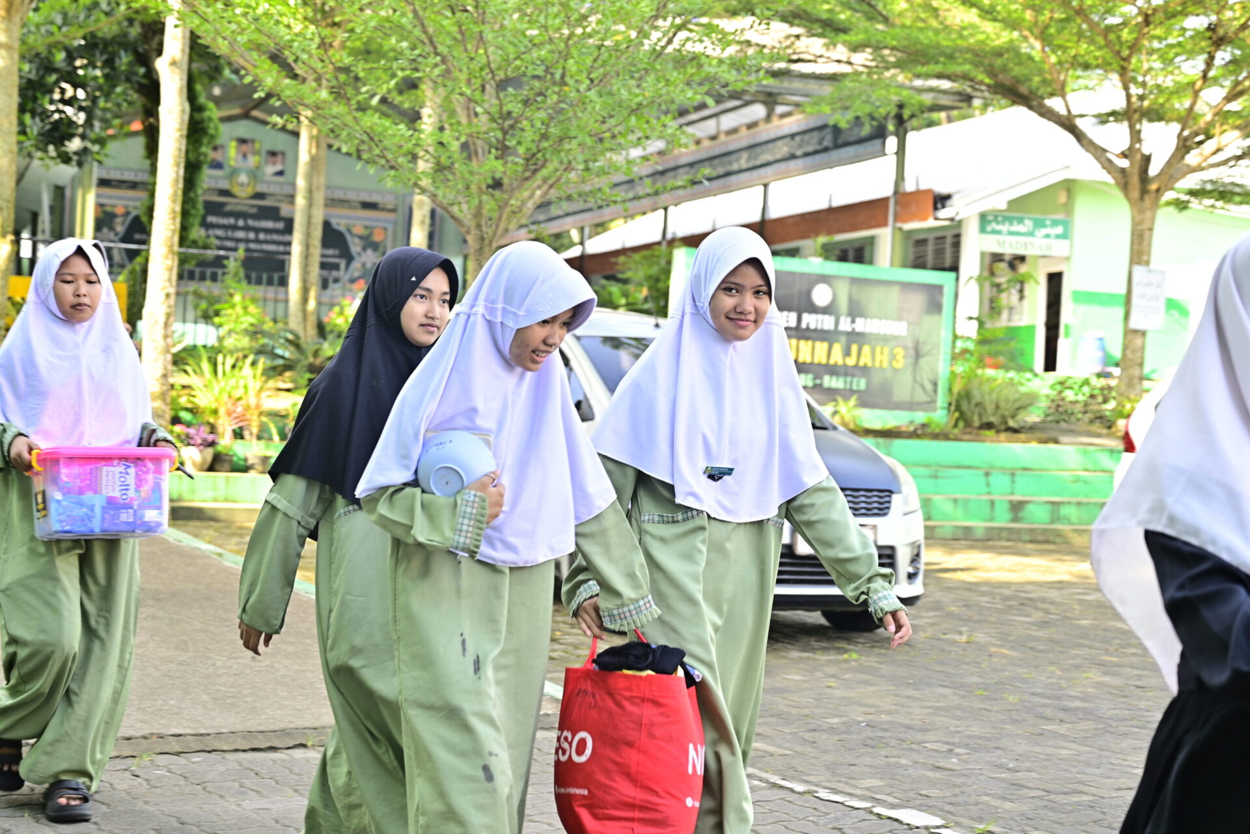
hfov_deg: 37.5
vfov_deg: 25.5
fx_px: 1840
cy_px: 417
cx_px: 625
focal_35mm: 53
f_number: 4
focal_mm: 53
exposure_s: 1/125
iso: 125
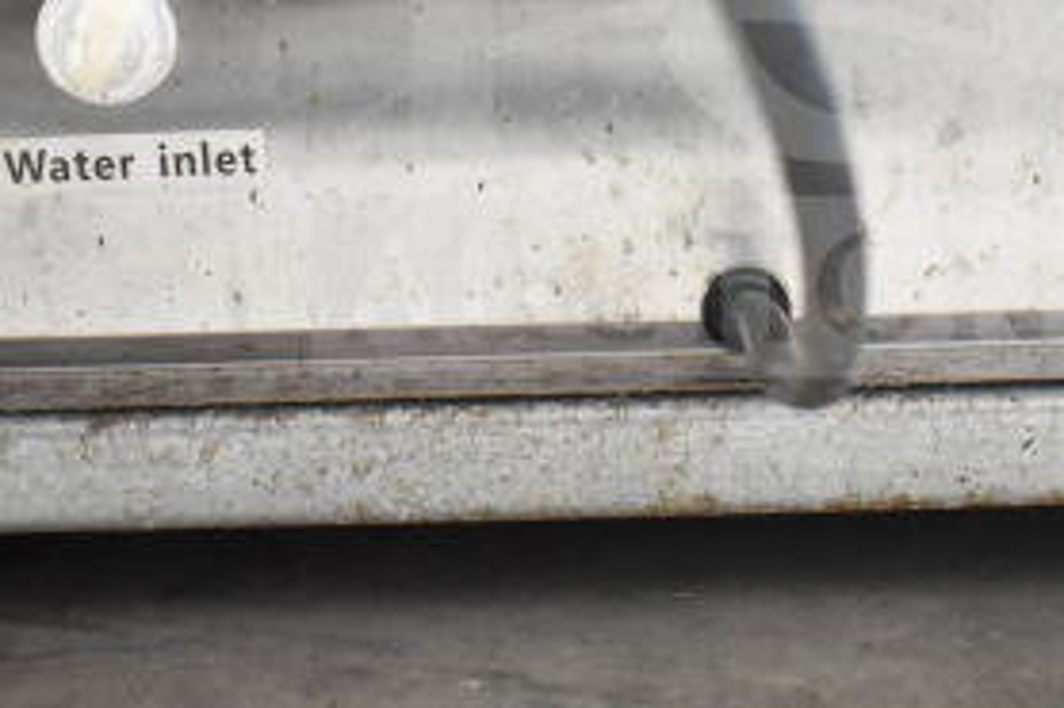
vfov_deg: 17.0
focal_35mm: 79
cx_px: 739
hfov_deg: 25.5
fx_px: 2333
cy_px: 75
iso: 3200
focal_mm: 24
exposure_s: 1/40
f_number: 3.8
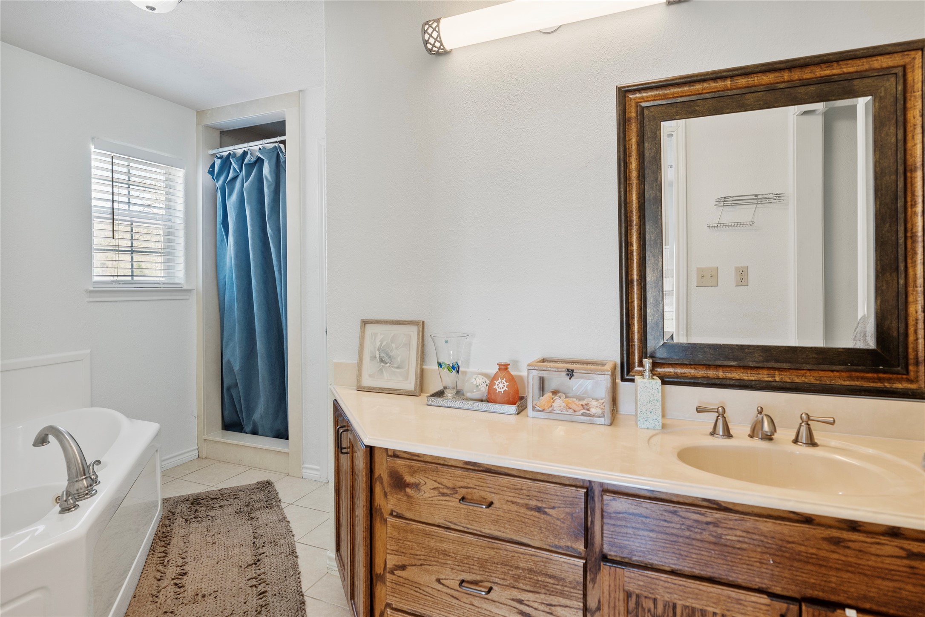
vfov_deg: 67.4
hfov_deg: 90.0
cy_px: 308
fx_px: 462
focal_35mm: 18
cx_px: 462
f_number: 2.8
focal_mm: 12
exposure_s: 1/30
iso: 320
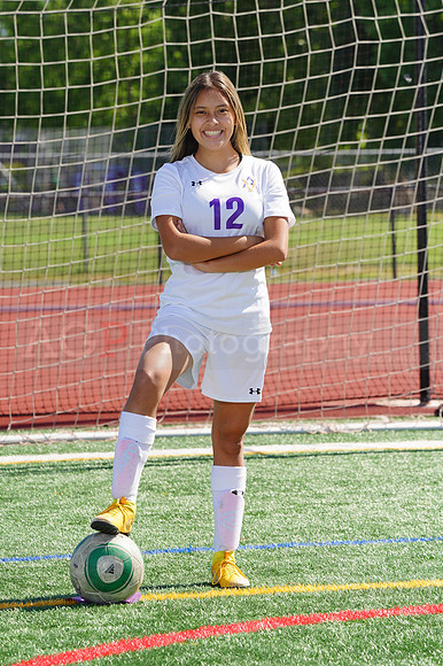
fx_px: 4084
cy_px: 333
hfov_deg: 6.2
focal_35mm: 221
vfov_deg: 9.3
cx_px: 222
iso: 200
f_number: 11
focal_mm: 221
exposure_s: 1/250
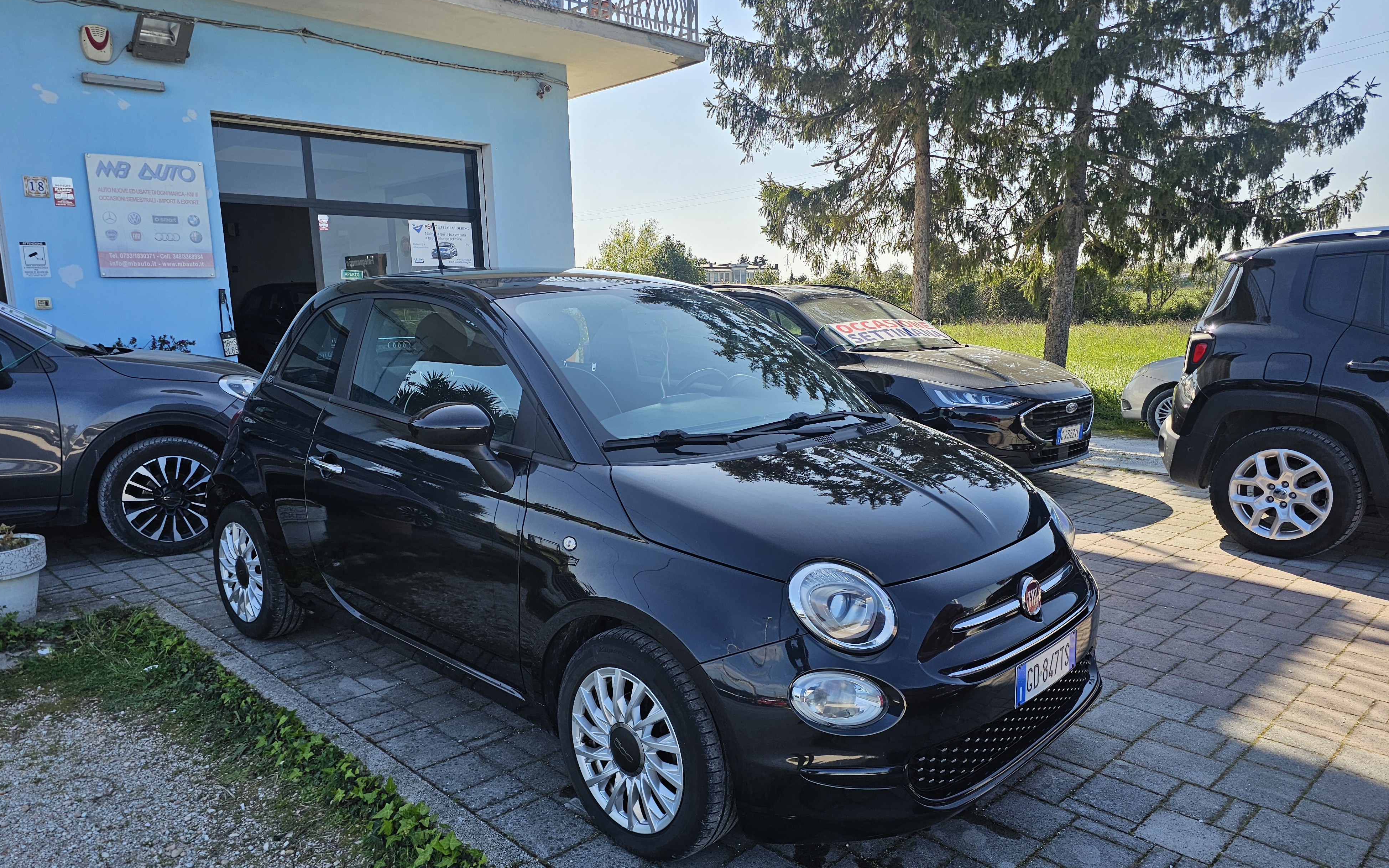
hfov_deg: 72.5
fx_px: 946
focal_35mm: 25
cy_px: 485
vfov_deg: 49.2
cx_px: 678
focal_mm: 6.3
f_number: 1.7
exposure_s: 1/719
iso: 25
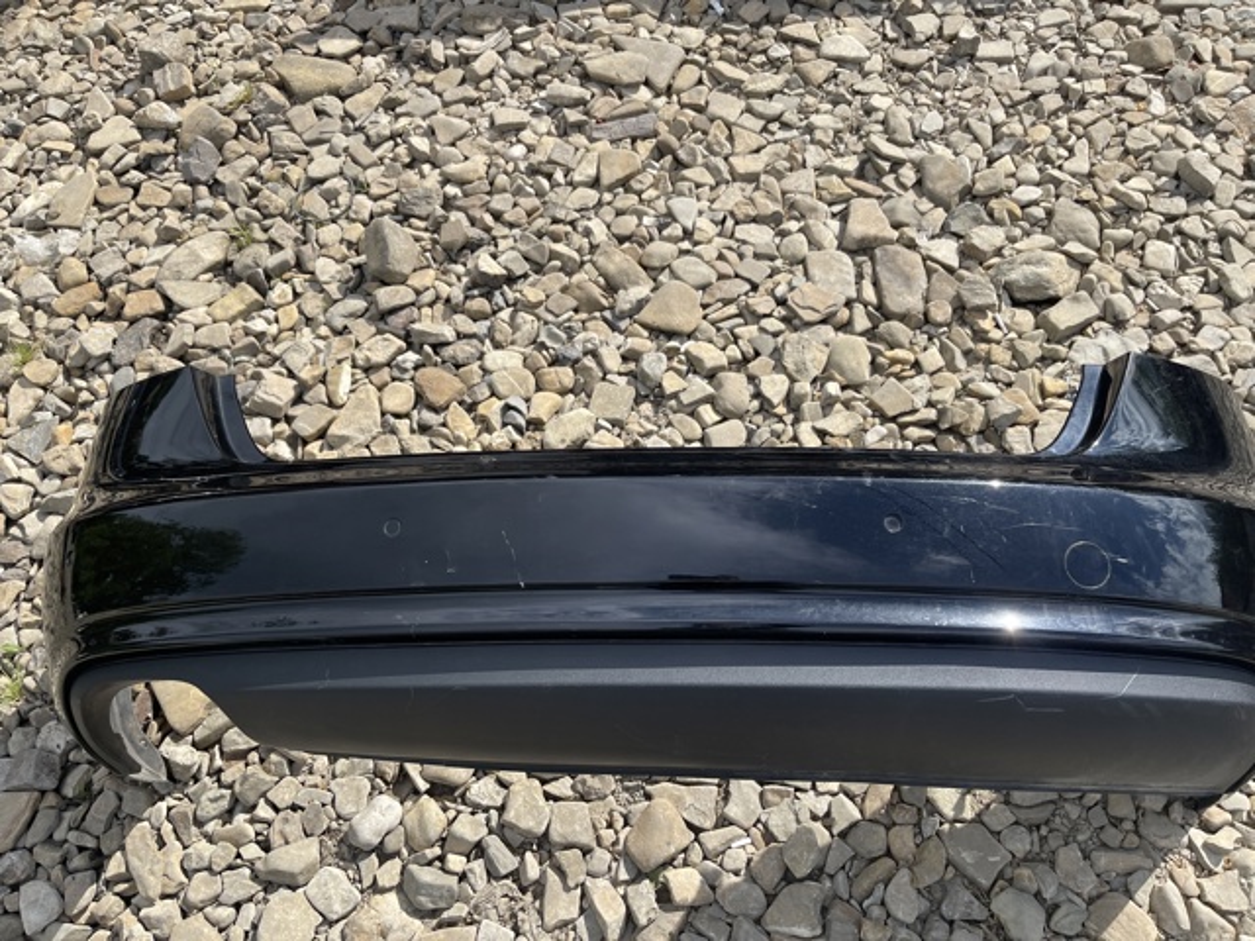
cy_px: 470
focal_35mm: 25
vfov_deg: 54.9
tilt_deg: -61.2
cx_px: 628
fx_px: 906
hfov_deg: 69.4
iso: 32
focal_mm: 5.1
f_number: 1.6
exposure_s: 1/2203
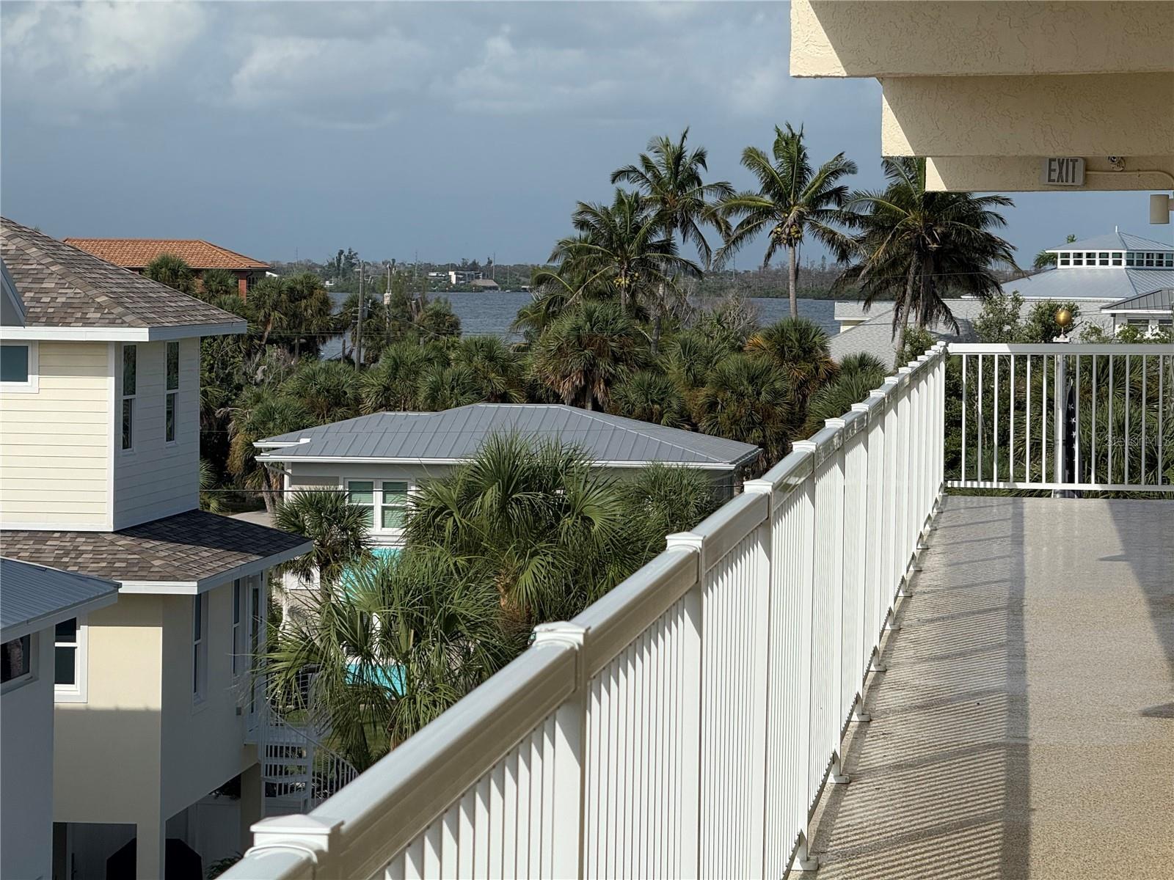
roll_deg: -0.4
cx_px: 587
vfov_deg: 12.3
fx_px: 4070
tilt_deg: -2.3
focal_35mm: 120
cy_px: 440
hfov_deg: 16.4
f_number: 2.8
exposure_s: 1/3195
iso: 50
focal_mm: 15.66
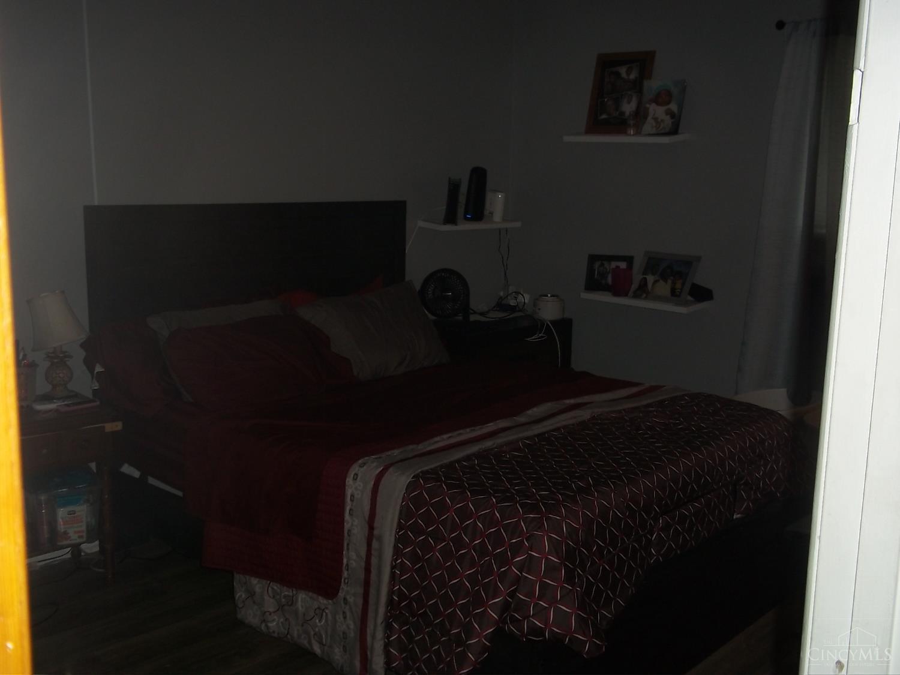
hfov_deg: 51.4
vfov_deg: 39.7
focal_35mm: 36
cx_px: 450
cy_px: 338
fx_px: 936
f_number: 3.1
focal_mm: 6.5
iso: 80
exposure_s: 1/30
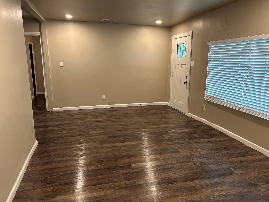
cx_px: 134
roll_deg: -0.4
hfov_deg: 67.3
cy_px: 101
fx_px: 202
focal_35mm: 26
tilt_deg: -12.1
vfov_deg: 53.1
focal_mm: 5.7
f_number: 1.5
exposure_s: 1/60
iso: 160
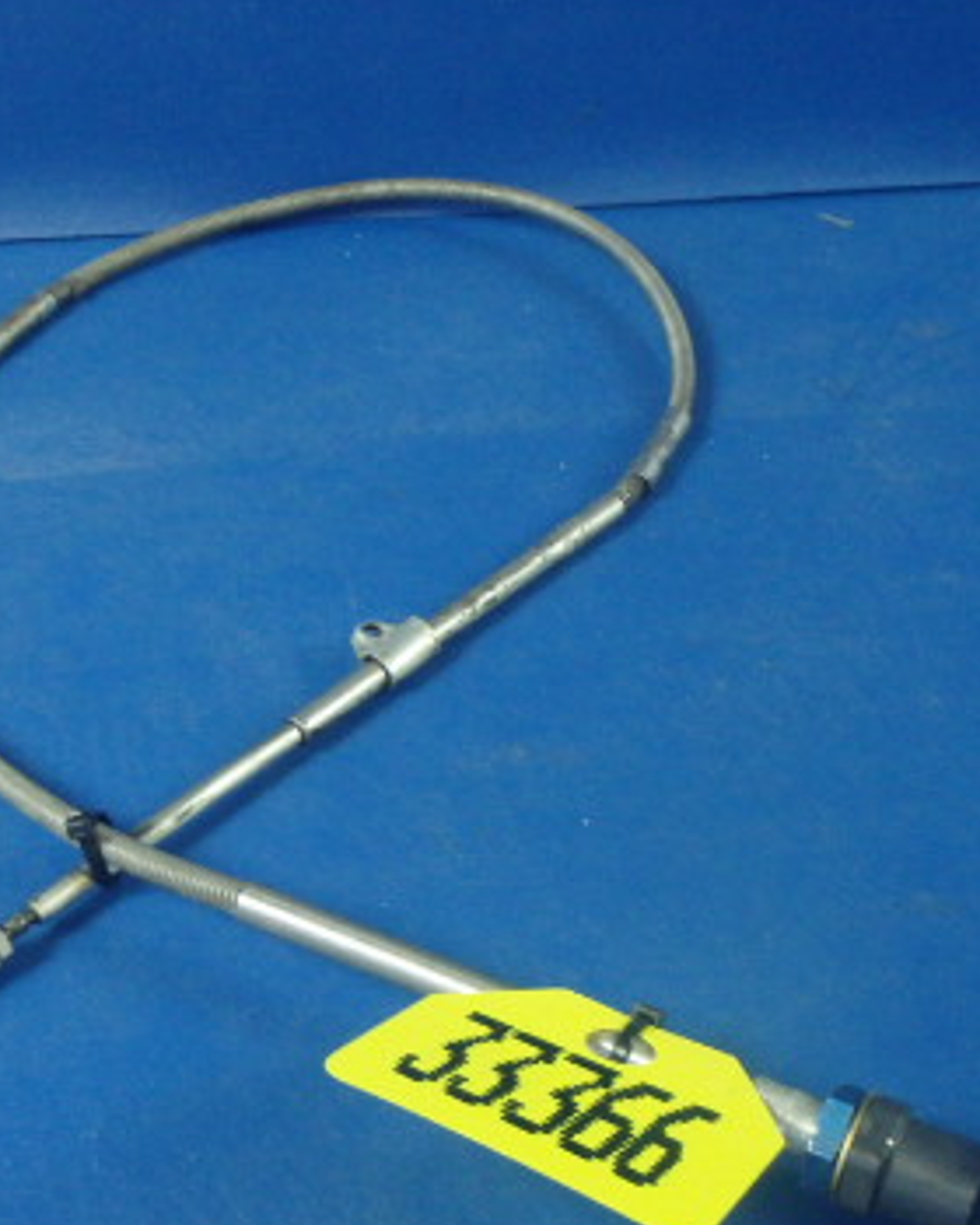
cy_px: 826
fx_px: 1813
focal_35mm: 50
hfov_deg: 30.2
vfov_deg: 36.9
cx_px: 462
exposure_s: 1/30
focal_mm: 5
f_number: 3.9
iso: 500
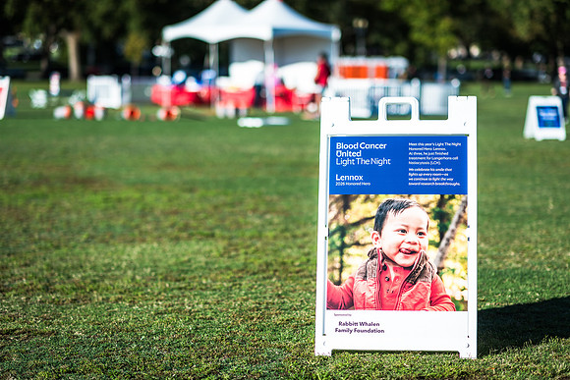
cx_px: 294
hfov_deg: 23.2
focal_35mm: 88
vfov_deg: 15.6
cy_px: 196
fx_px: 1388
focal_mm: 85
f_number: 2
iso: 64
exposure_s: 1/4000
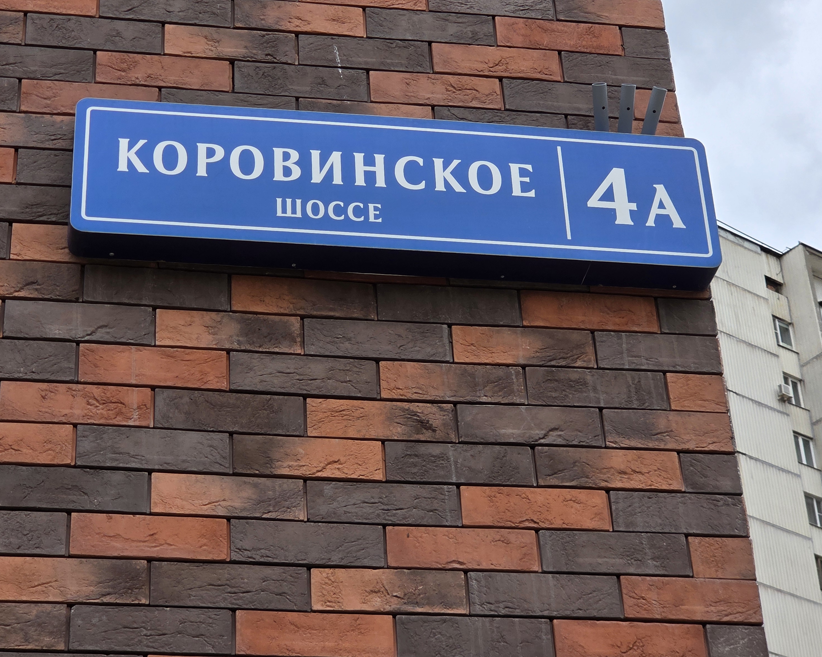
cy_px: 256
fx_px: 2214
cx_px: 392
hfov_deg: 21.0
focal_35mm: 91
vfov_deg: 16.9
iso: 25
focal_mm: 7
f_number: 2.4
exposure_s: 1/919
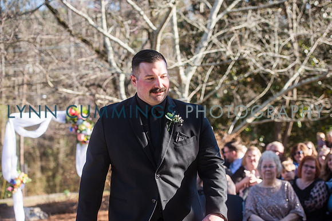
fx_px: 646
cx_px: 166
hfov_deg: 28.8
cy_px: 110
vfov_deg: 19.5
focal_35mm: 70
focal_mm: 70
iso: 100
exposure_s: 1/640
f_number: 3.5
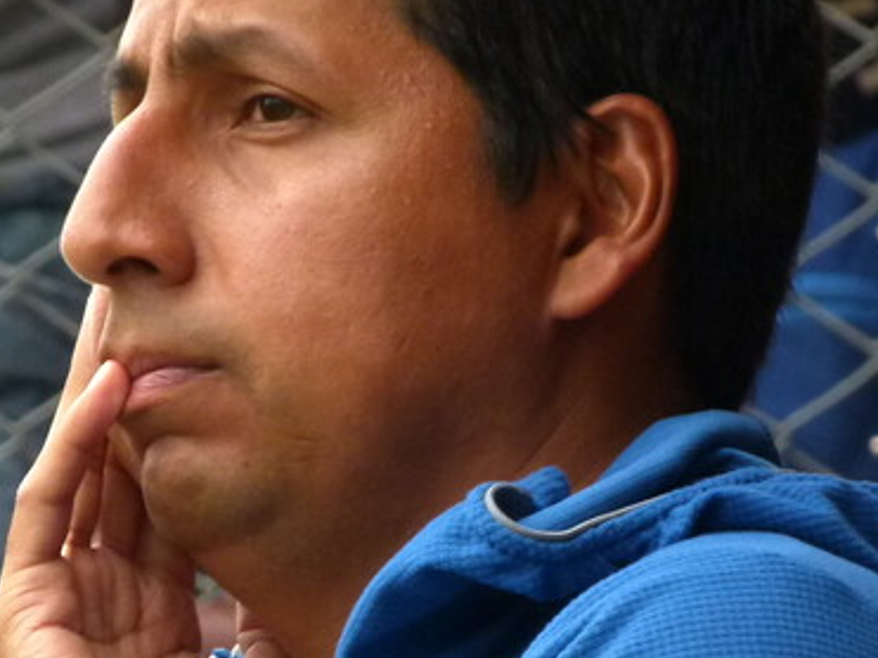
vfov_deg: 1.4
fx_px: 27866
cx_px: 99
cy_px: 479
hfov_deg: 1.8
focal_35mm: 1099
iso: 320
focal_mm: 74.9
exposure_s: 1/200
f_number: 4.5
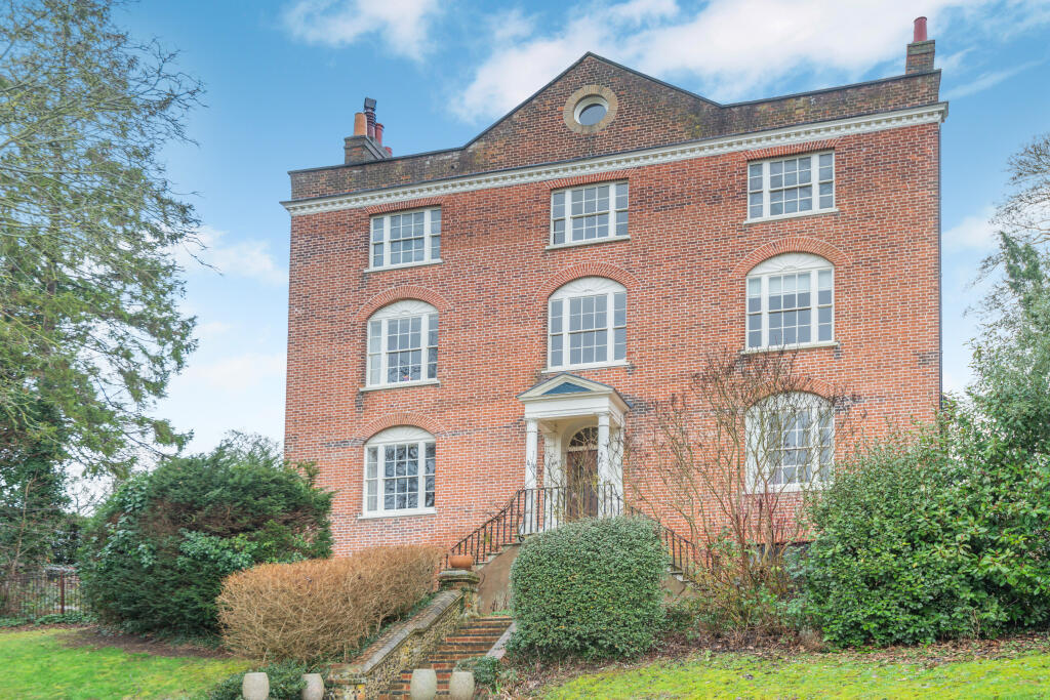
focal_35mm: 30
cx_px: 525
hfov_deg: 61.9
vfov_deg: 43.6
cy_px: 350
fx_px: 875
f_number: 5
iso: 100
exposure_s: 1/30
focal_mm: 30
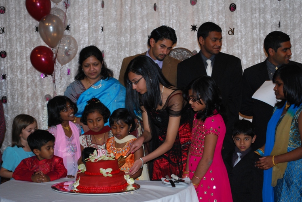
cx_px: 151
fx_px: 693
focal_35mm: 82
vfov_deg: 16.6
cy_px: 101
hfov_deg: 24.6
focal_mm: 55
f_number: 5.6
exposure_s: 1/60
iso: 560
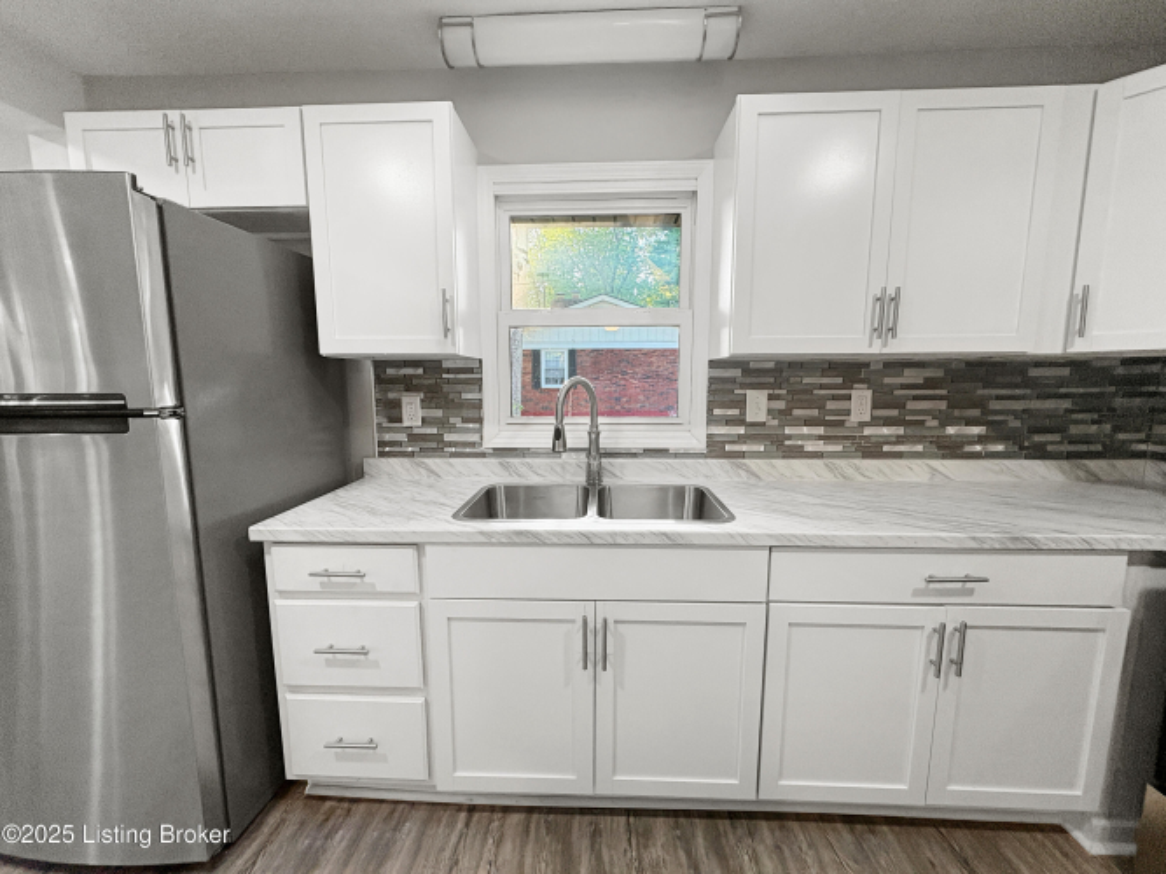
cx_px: 583
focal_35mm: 14
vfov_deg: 85.7
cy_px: 437
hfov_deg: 102.1
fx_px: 471
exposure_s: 1/120
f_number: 2.2
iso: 250
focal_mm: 2.22
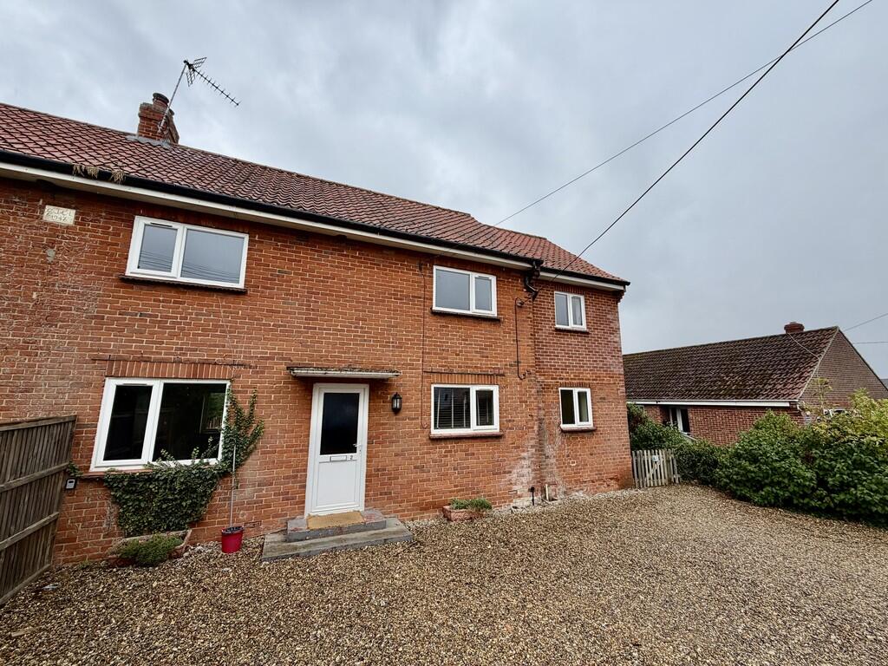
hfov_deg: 102.1
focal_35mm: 14
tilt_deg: +9.8
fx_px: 359
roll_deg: -0.1
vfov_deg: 85.7
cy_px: 333
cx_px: 444
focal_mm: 2.22
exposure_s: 1/770
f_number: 2.2
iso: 40
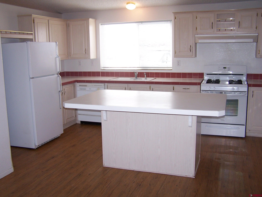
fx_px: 288
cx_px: 131
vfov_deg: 37.7
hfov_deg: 49.0
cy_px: 98
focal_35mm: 38
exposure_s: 1/60
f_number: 2.8
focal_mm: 6.3
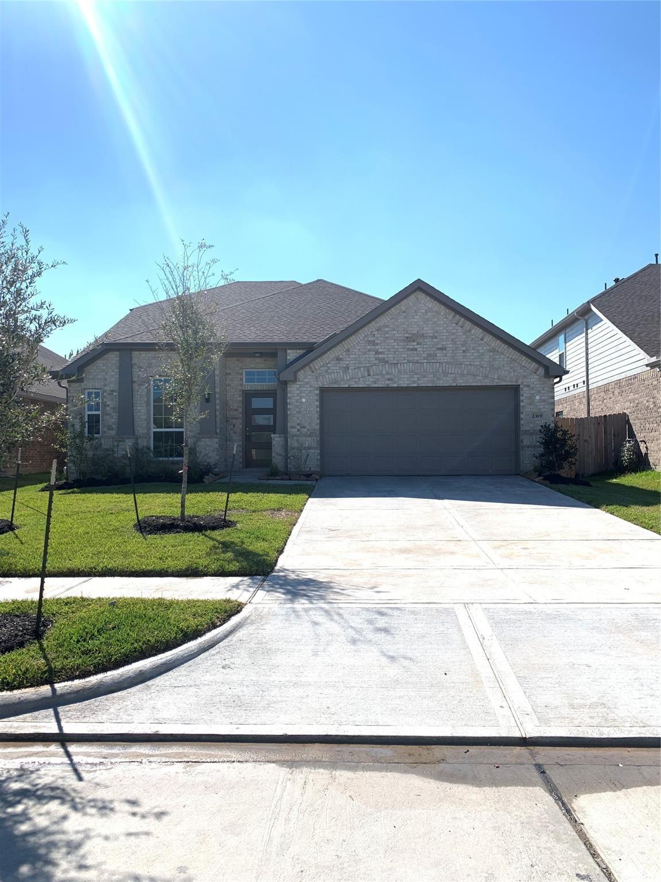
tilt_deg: +5.0
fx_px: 662
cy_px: 441
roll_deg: +0.6
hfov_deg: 53.1
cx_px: 330
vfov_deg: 67.3
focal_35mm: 26
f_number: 1.8
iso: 25
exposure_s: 1/2481
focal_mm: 4.25
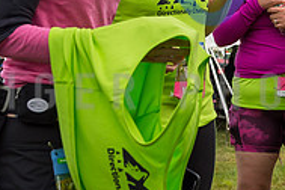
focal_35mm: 123
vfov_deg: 10.9
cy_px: -54
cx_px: 211
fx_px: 974
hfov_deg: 16.6
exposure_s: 1/2000
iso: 640
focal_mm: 40
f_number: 5.6
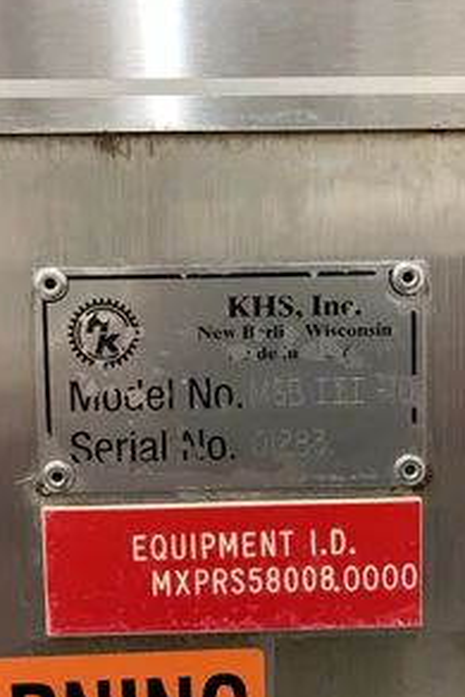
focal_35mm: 37
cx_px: 260
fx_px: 716
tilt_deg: -6.1
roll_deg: +0.5
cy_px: 346
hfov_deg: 35.9
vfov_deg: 51.9
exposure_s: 1/60
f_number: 1.6
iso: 200
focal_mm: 5.1
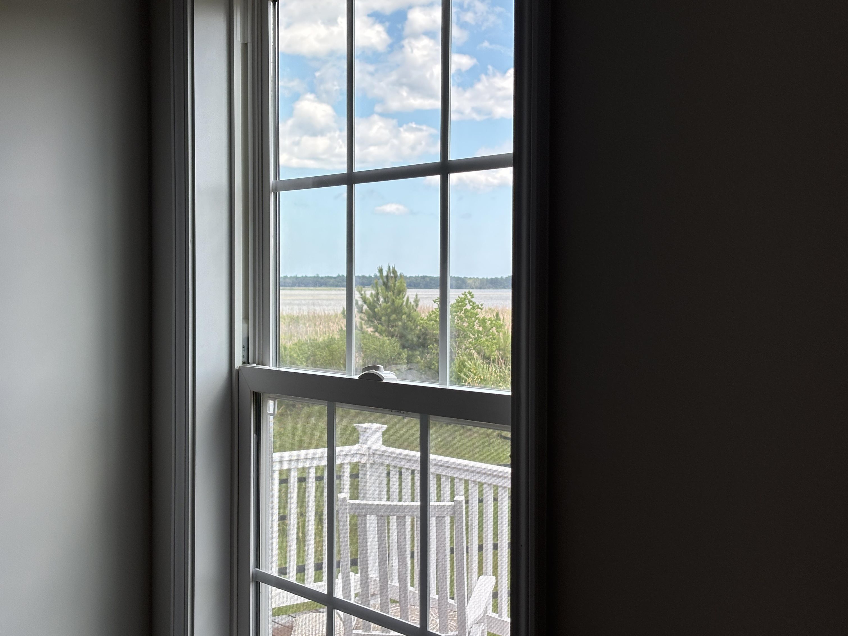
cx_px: 423
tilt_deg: -1.9
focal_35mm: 53
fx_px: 1298
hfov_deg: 36.2
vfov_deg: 27.5
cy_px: 323
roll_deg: +1.0
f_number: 1.6
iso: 32
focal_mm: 5.96
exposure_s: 1/622
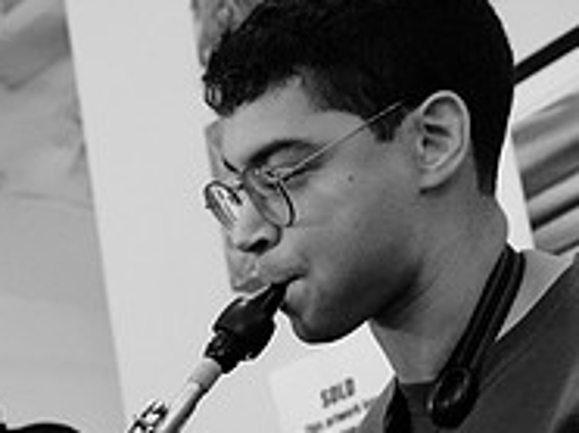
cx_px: 126
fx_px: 1787
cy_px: 688
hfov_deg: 18.3
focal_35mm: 107
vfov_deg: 12.9
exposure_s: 1/15
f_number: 6.3
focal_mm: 46
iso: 12800
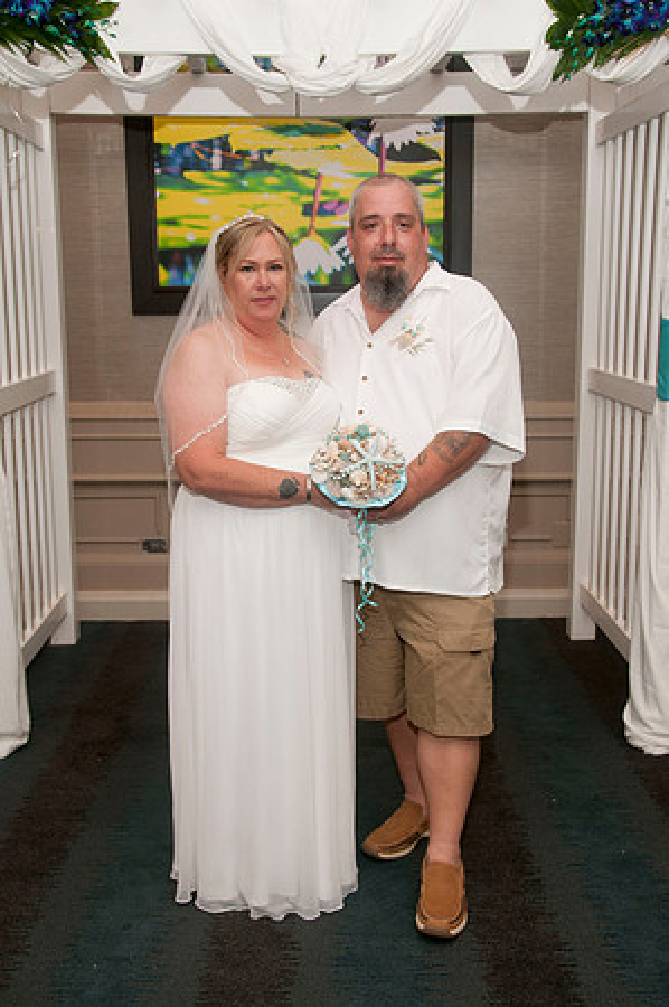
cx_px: 334
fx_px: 1090
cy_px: 504
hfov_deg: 34.1
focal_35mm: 39
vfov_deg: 49.6
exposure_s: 1/60
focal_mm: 26
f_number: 5.6
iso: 400
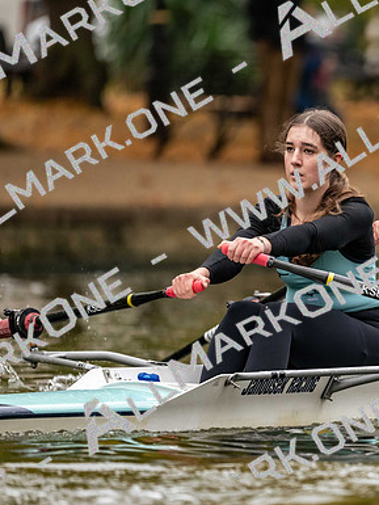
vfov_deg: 3.4
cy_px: 252
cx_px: 350
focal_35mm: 580
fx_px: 8462
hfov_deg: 2.6
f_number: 4.5
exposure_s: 1/2500
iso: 2800
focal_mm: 400
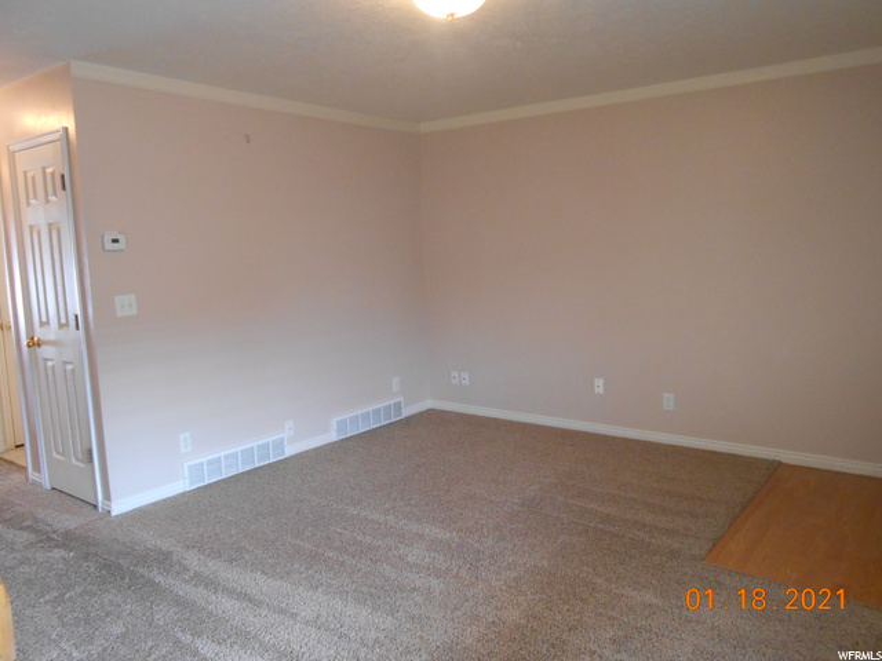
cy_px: 330
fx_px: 662
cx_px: 441
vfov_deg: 53.1
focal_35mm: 26
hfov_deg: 67.3
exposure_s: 1/30
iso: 400
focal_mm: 4.6
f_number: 3.5
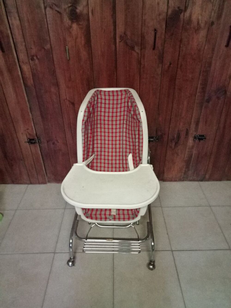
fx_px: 249
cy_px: 154
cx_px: 116
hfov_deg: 49.8
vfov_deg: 63.4
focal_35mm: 28
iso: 7700
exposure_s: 1/100
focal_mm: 3.46
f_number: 2.2
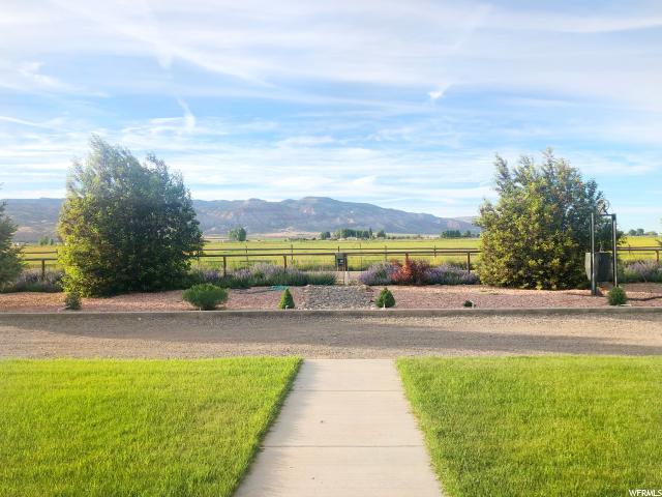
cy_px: 248
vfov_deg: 49.7
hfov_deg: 63.4
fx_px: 535
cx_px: 331
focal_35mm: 28
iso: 20
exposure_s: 1/1656
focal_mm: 3.99
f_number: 1.8
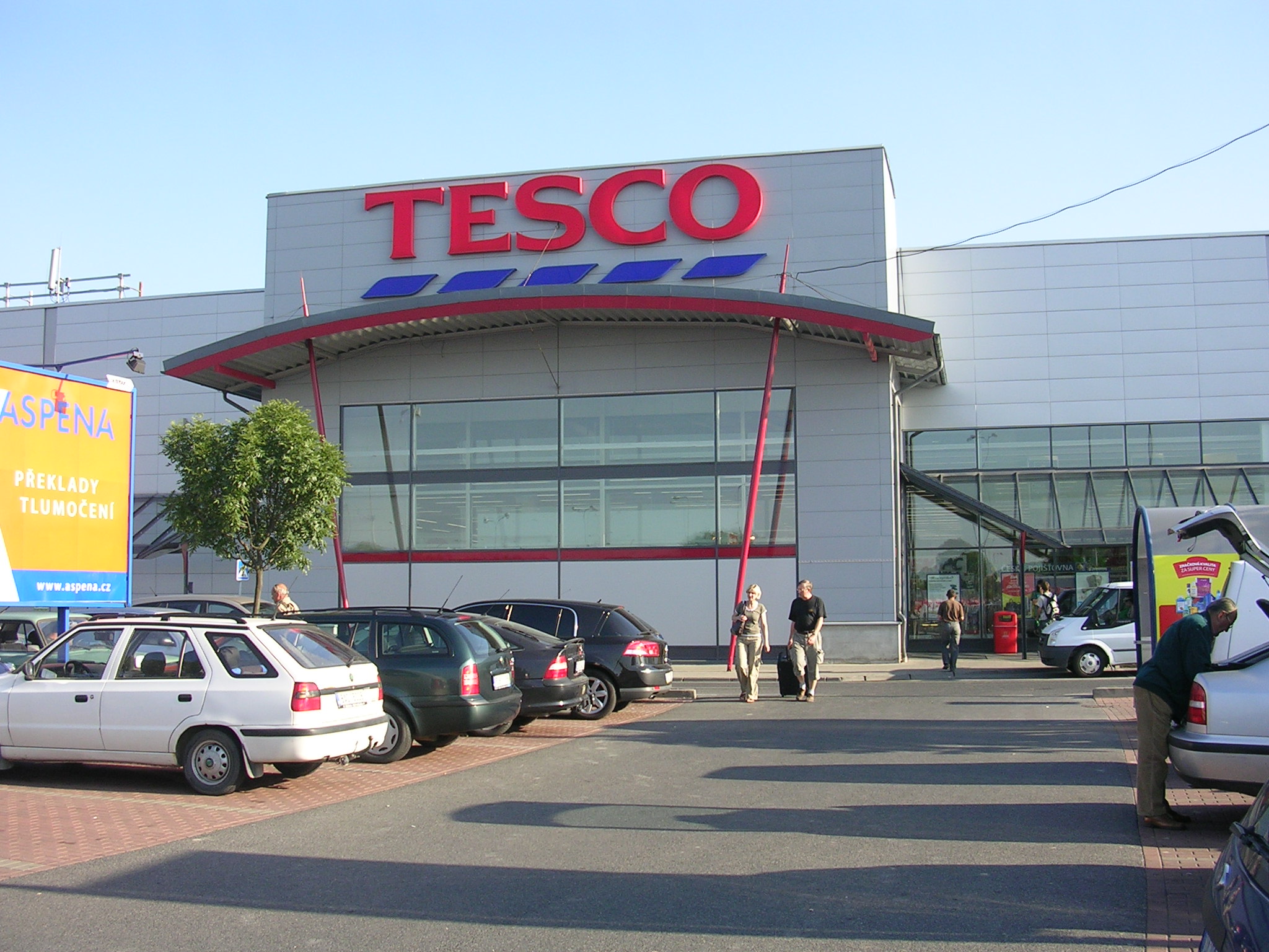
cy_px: 476
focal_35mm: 38
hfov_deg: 49.0
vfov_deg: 37.7
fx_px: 1393
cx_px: 634
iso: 50
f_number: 2.8
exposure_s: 1/379
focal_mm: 5.8
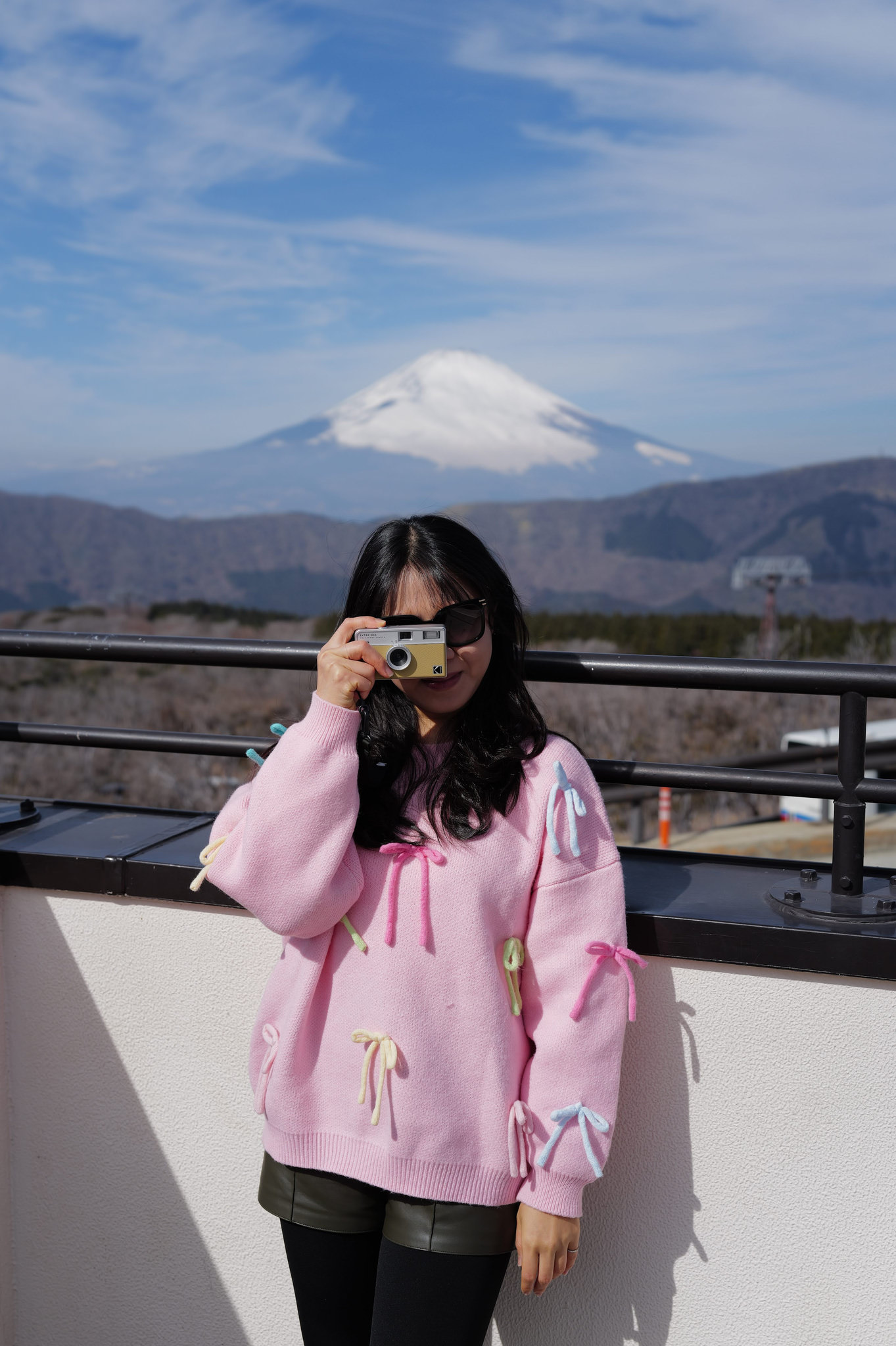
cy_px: 673
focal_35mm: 43
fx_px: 1607
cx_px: 448
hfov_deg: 31.2
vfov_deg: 45.5
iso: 100
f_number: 4
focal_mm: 43
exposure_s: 1/1250
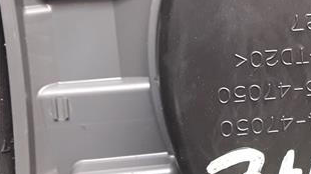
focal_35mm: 63
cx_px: 317
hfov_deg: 30.7
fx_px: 519
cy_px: 76
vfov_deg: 19.1
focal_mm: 2.91
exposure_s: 1/17
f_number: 1.9
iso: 100
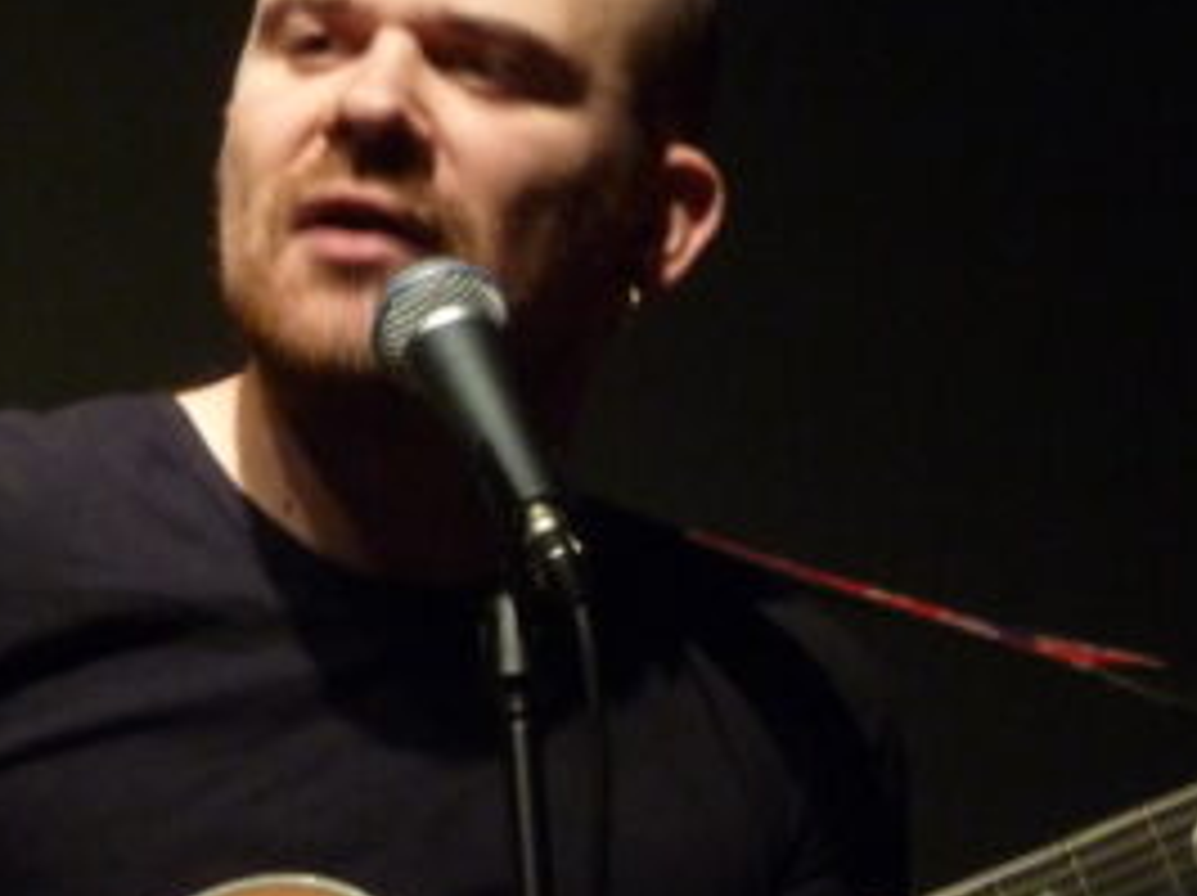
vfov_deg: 4.4
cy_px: 901
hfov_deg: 5.9
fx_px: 11574
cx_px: 441
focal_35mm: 335
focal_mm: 21.8
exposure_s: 1/8
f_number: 4.7
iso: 400
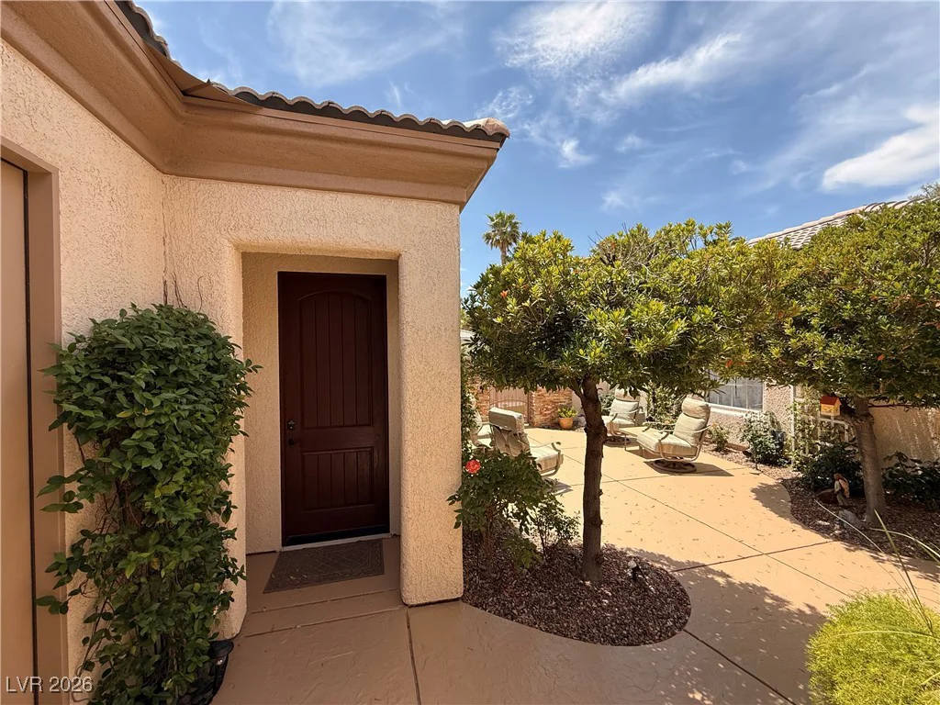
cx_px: 470
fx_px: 380
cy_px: 352
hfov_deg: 102.1
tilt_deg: +0.4
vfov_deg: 85.7
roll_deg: +0.9
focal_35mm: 14
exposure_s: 1/1001
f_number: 2.2
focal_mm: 2.22
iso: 50
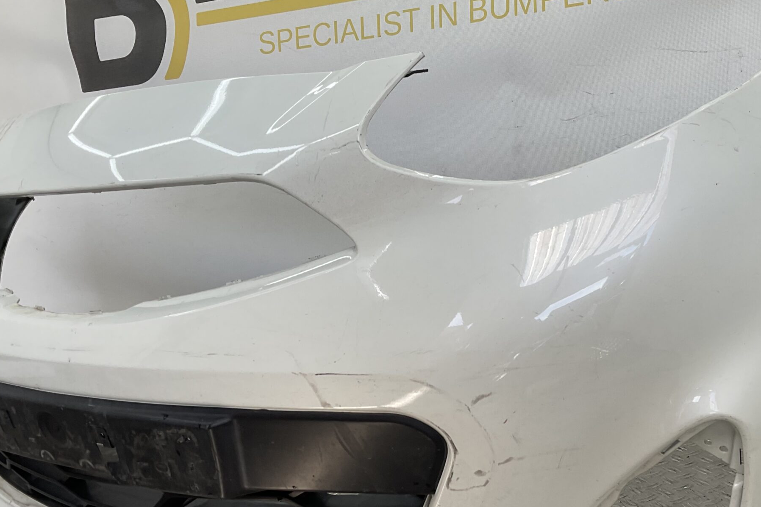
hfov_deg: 45.1
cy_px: 364
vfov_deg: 30.8
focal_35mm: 43
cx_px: 464
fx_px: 909
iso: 16
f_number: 1.8
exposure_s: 1/186
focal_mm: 3
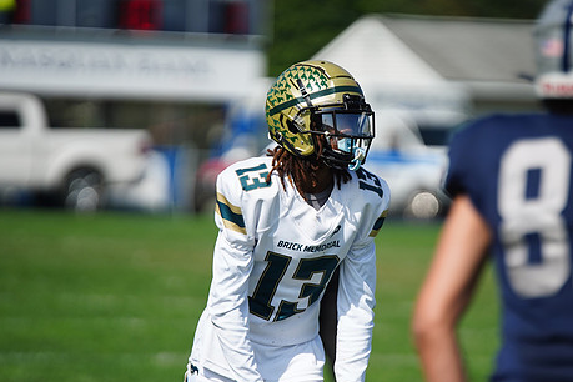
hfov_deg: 5.4
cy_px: 200
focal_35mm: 379
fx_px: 6032
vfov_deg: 3.6
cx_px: 336
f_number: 2.8
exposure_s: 1/8000
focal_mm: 300
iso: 400
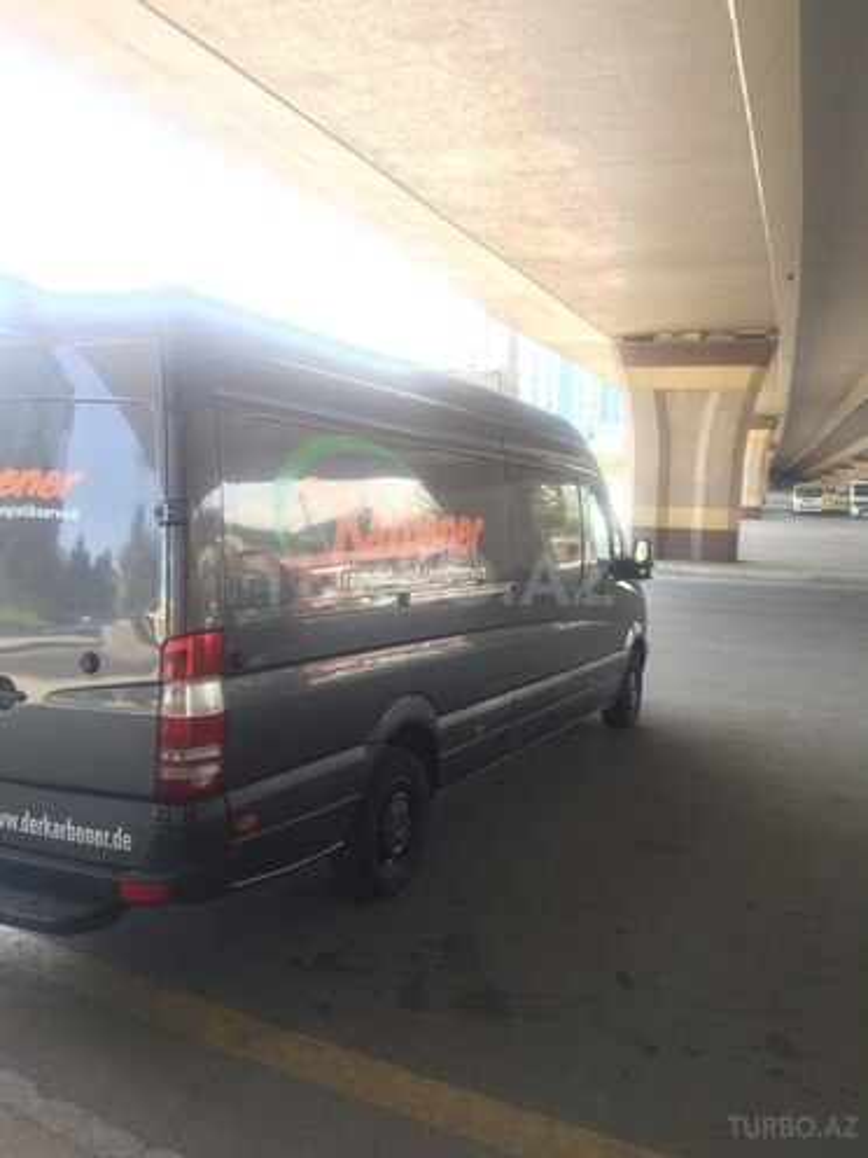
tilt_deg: -7.7
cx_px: 434
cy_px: 579
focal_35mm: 29
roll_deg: -1.2
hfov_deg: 48.2
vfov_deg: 61.7
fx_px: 970
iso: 50
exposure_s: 1/100
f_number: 2.2
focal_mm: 4.15
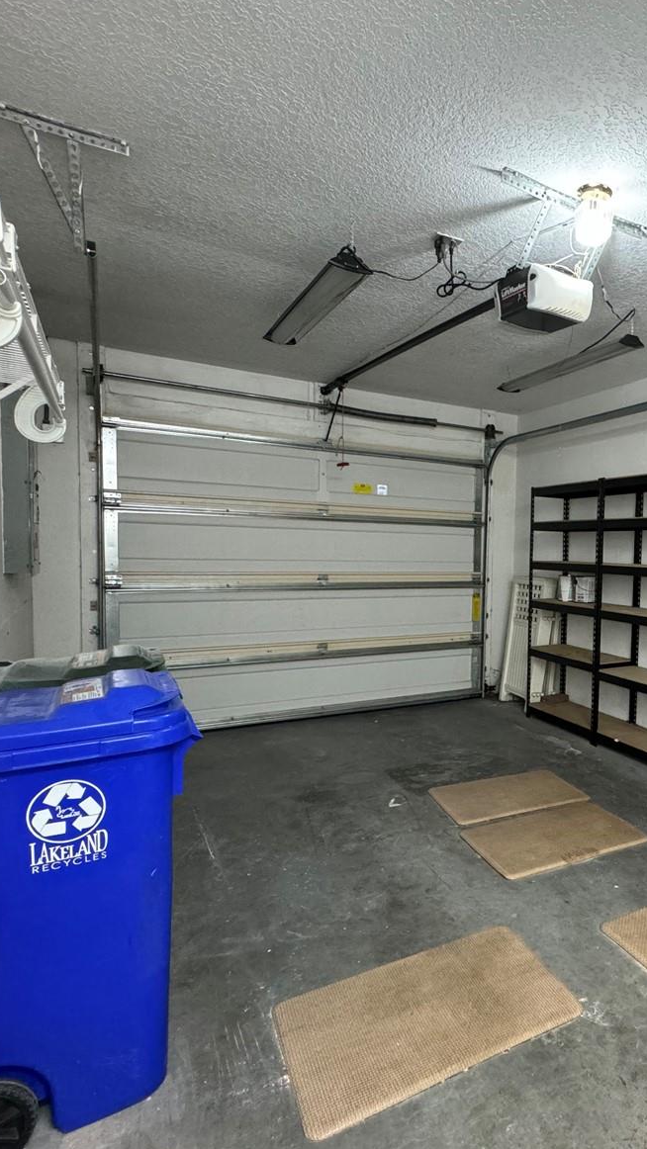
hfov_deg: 49.1
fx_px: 640
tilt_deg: -4.1
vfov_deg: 83.8
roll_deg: -1.6
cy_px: 581
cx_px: 556
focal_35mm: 21
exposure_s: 1/60
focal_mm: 2.22
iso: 800
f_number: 2.2
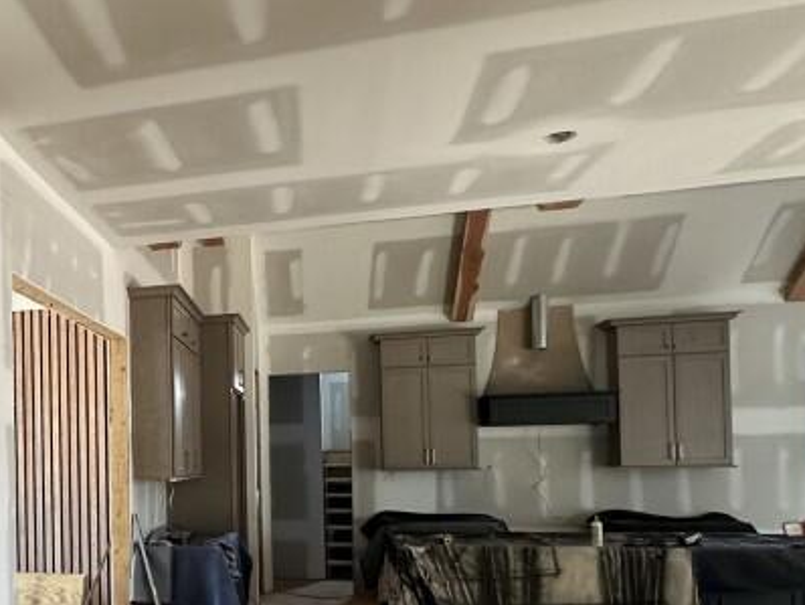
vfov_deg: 38.7
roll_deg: +0.5
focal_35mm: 36
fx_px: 838
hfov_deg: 45.3
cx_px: 44
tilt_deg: -0.1
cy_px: 449
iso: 320
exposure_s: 1/65
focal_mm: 2.22
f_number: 2.2
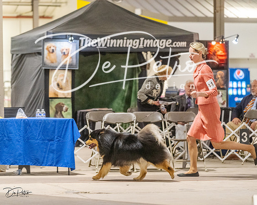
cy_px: 102
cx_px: 111
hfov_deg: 13.4
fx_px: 1096
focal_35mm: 144
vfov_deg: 10.7
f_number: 3.2
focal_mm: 128
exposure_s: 1/400
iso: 6400
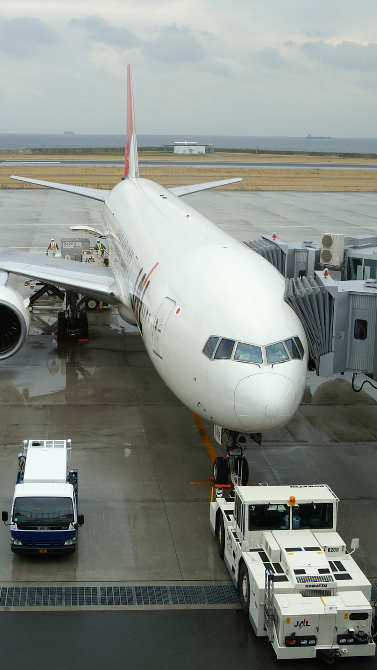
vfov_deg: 39.9
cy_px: 335
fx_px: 924
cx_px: 106
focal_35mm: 52
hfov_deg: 22.9
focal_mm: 22
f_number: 8
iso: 200
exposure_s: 1/80
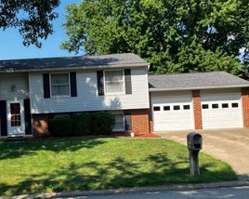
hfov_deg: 35.7
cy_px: 115
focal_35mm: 51
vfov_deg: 29.6
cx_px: 59
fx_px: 376
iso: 32
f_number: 1.8
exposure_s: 1/685
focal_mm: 3.99
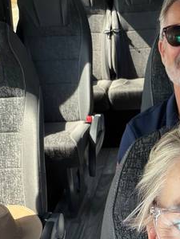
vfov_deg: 29.8
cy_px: 176
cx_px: 161
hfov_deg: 22.4
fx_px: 444
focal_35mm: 64
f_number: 1.9
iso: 80
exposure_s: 1/75
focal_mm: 2.71
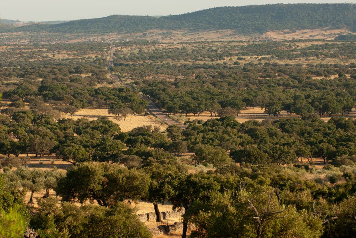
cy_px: 119
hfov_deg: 12.4
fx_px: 1633
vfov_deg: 8.3
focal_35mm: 165
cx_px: 178
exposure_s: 1/250
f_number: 5.6
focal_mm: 110
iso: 160
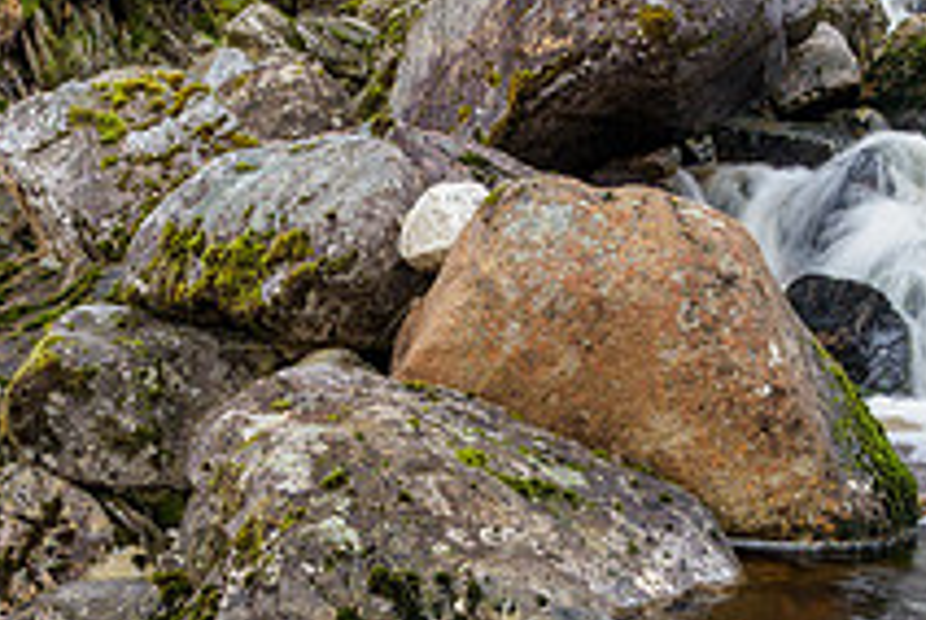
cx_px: 561
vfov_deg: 18.7
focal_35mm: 69
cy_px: 747
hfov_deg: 29.1
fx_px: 1777
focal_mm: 12
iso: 200
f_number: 7.1
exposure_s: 1/8
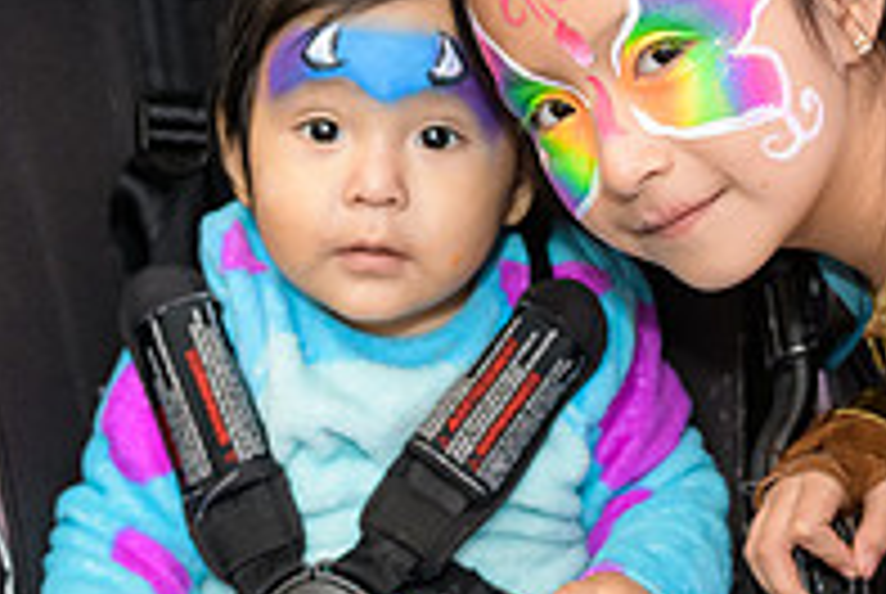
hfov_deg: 20.2
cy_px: 88
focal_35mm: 100
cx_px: 684
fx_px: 2465
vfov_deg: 13.6
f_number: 3.2
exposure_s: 1/100
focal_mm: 34
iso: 800
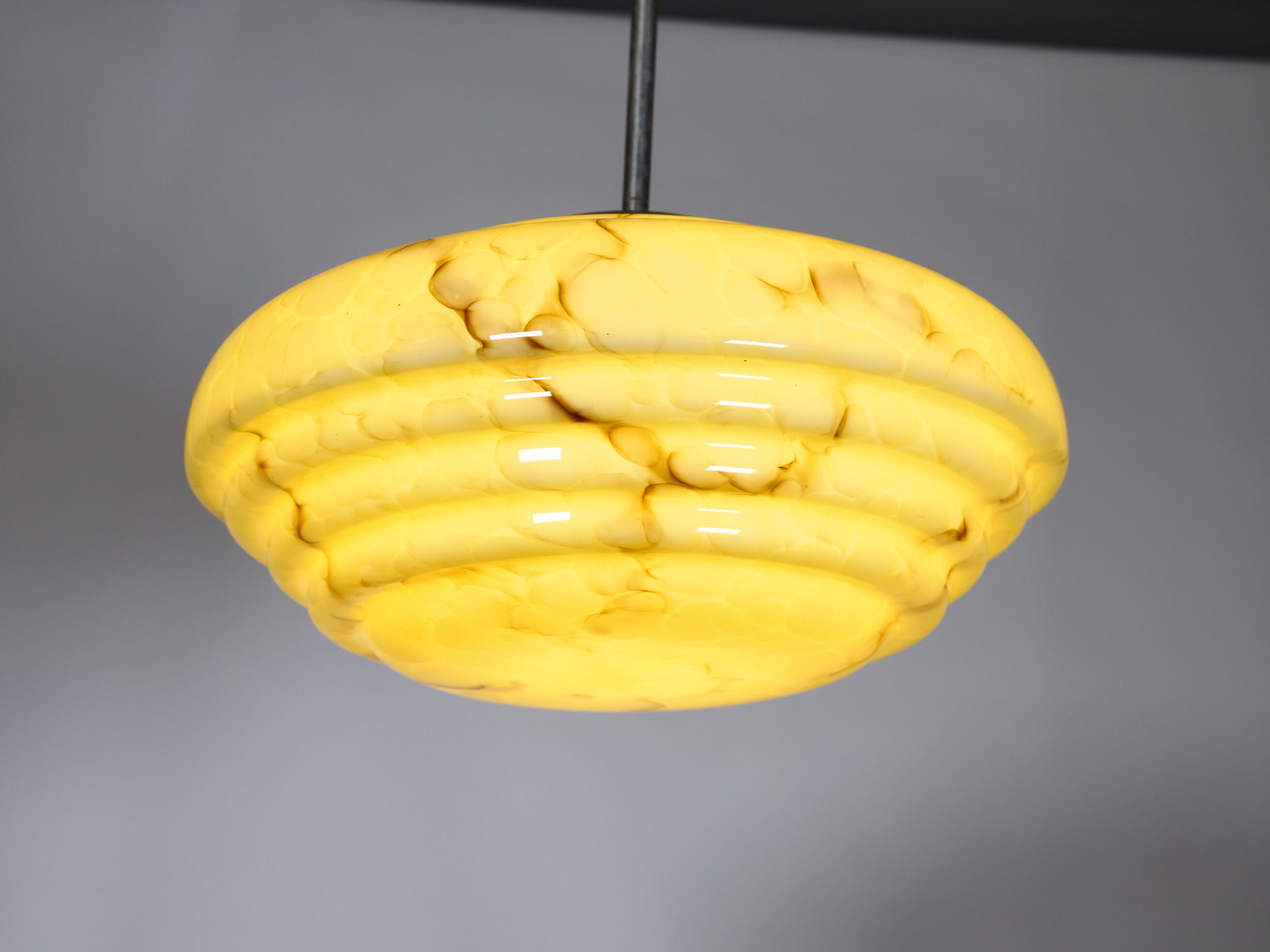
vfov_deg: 21.0
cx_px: 635
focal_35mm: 70
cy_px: 476
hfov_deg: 27.8
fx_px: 2568
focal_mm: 35
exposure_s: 1/100
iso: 200
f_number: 6.3
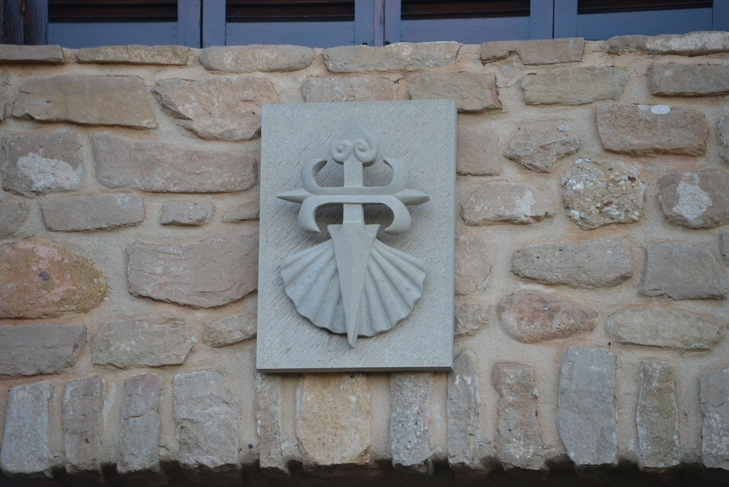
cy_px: 244
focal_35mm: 300
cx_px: 364
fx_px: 6077
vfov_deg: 4.6
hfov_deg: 6.9
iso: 2200
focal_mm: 300
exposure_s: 1/320
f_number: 5.6
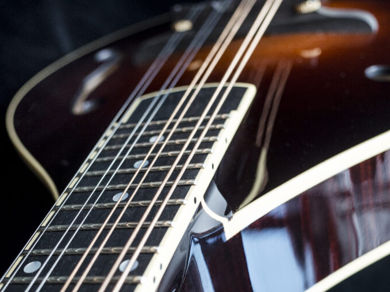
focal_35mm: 51
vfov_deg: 28.1
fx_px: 574
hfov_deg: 37.5
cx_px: 194
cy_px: 226
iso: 400
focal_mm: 18.3
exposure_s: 1/250
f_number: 4
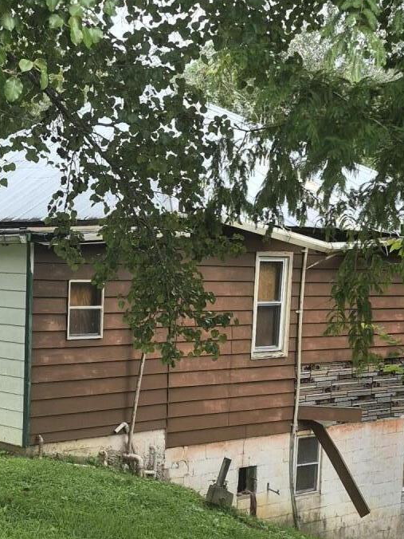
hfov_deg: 21.1
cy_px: 381
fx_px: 1058
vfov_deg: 28.3
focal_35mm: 68
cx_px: 25
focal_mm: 5.4
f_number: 1.8
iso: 80
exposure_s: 1/962
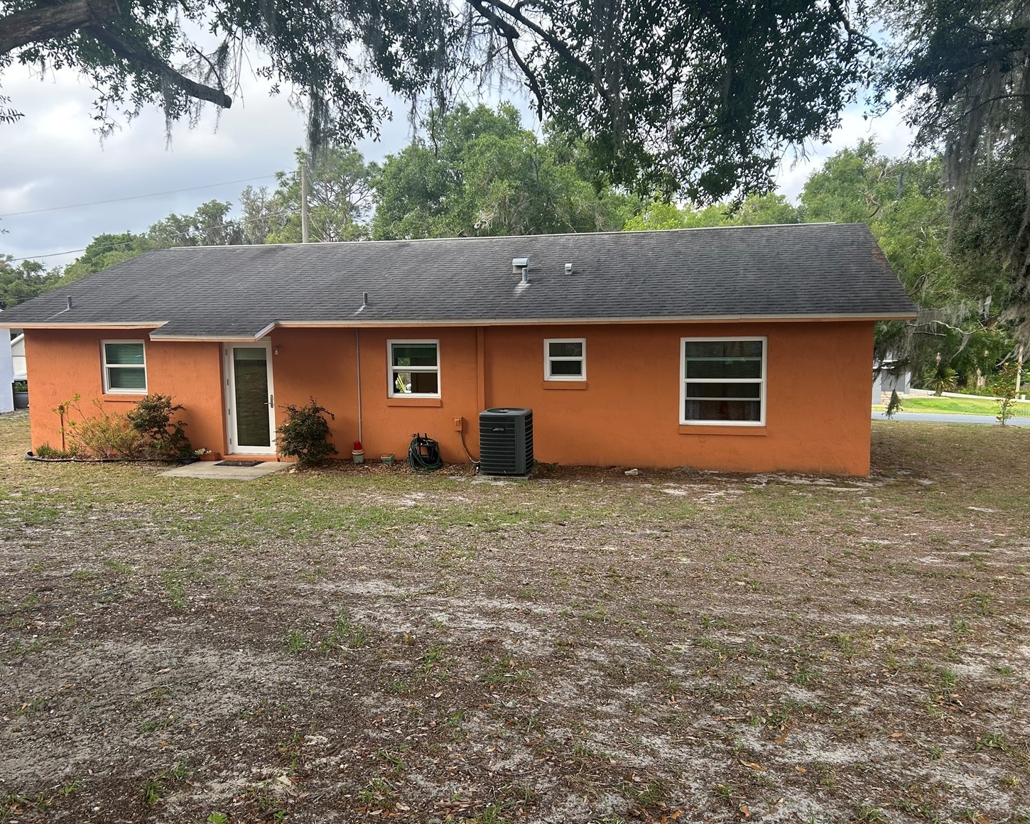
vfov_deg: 51.5
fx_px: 854
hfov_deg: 62.2
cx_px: 502
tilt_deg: -6.0
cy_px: 412
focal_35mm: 28
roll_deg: +0.8
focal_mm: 5.7
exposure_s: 1/388
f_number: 1.5
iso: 50
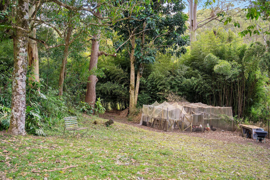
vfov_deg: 36.8
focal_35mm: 36
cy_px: 90
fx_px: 270
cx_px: 135
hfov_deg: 53.2
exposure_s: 1/200
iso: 400
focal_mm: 36
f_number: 4
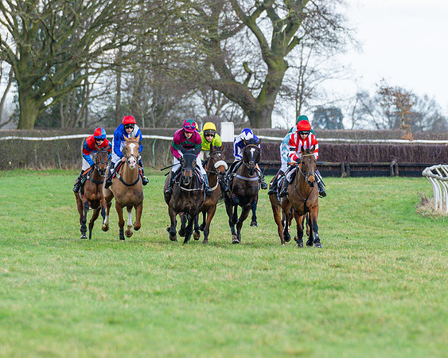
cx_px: 319
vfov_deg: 2.8
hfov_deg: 3.5
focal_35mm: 545
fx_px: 7227
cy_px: 185
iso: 640
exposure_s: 1/2000
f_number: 4
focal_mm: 200
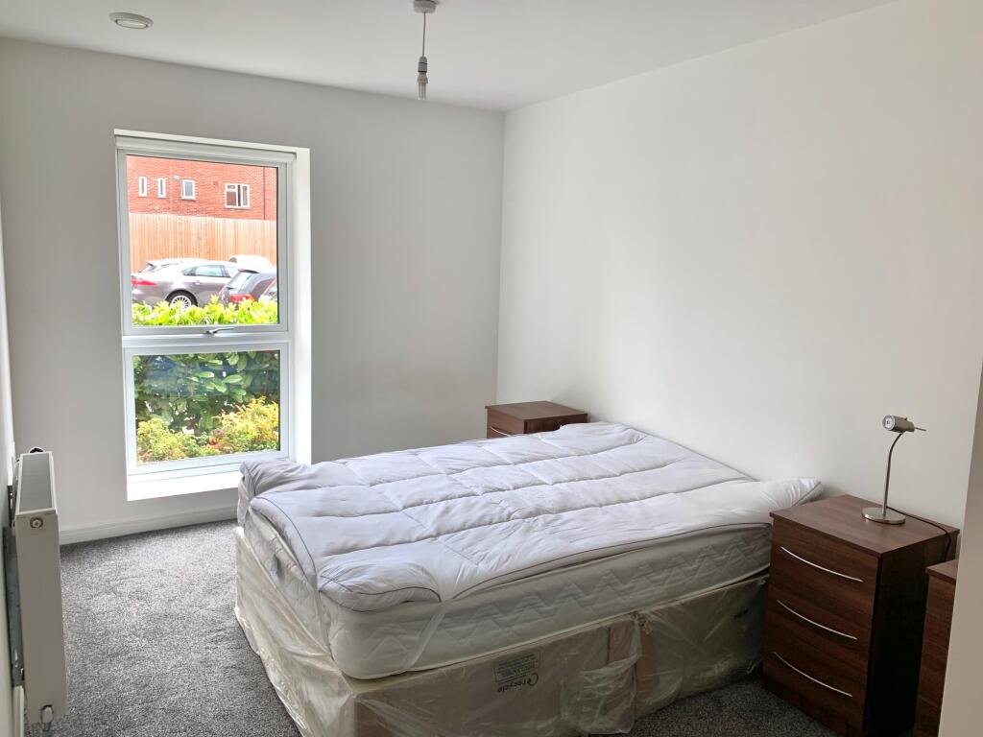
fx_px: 738
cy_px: 368
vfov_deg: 53.1
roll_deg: -1.5
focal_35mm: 26
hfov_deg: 67.3
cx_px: 492
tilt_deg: -9.0
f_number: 1.8
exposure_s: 1/121
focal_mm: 4.25
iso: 64
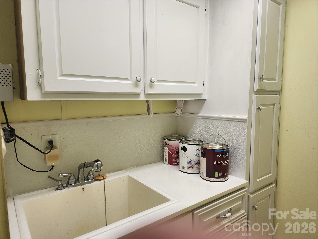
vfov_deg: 58.9
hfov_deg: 73.9
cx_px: 159
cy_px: 120
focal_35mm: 23
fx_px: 211
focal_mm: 6.4
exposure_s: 1/120
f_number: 1.8
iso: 100
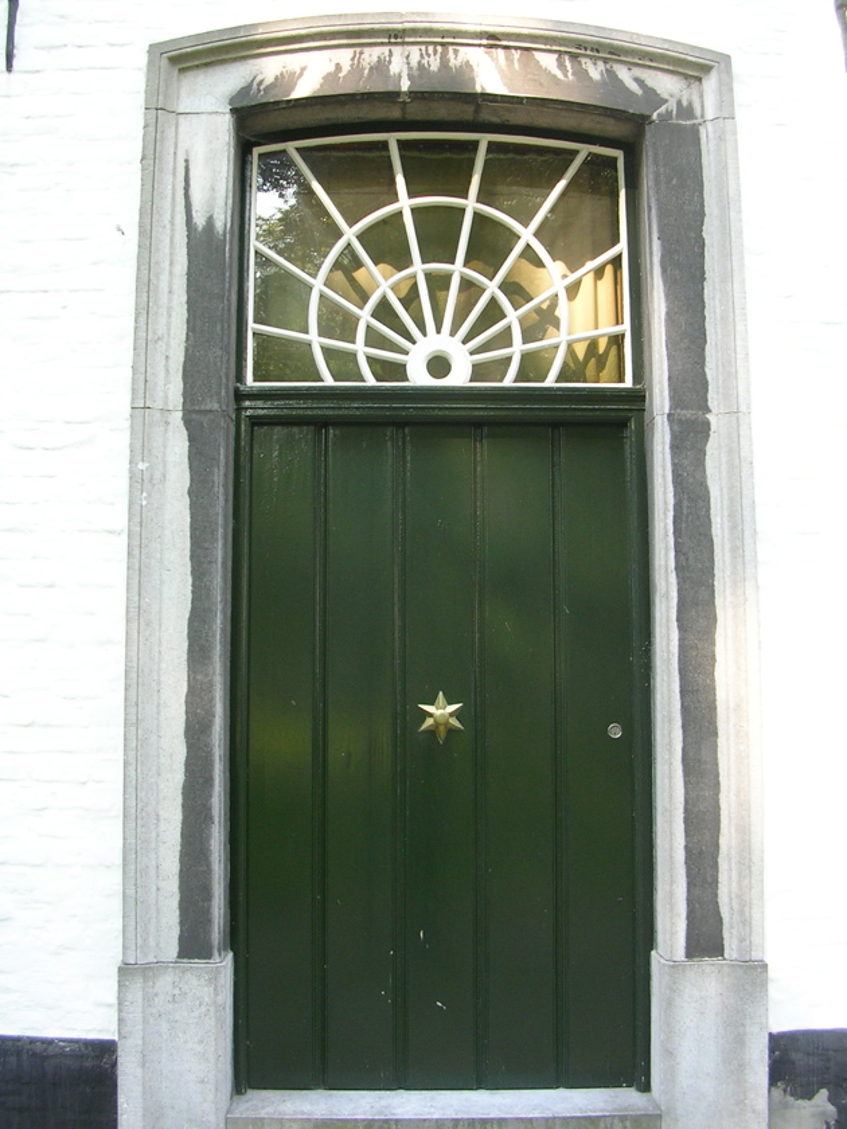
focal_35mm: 38
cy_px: 564
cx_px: 424
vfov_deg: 49.0
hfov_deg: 37.7
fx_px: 1240
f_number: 2.8
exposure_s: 1/84.5
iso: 50
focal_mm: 5.8
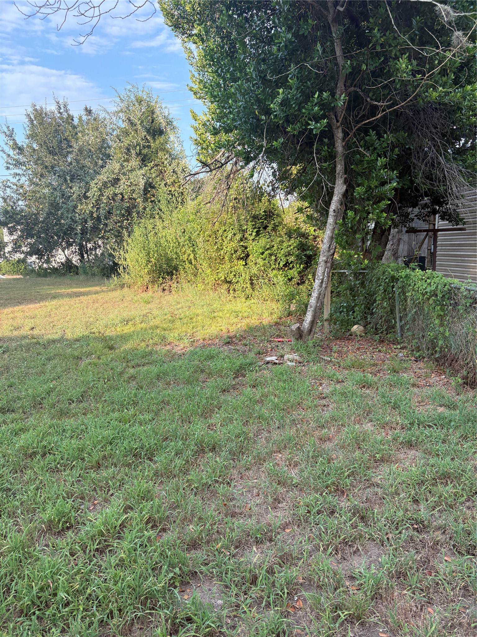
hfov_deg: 53.1
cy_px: 318
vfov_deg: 67.3
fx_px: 478
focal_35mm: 26
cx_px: 238
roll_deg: +1.2
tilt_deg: -8.2
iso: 64
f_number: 1.6
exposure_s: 1/647
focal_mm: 5.96
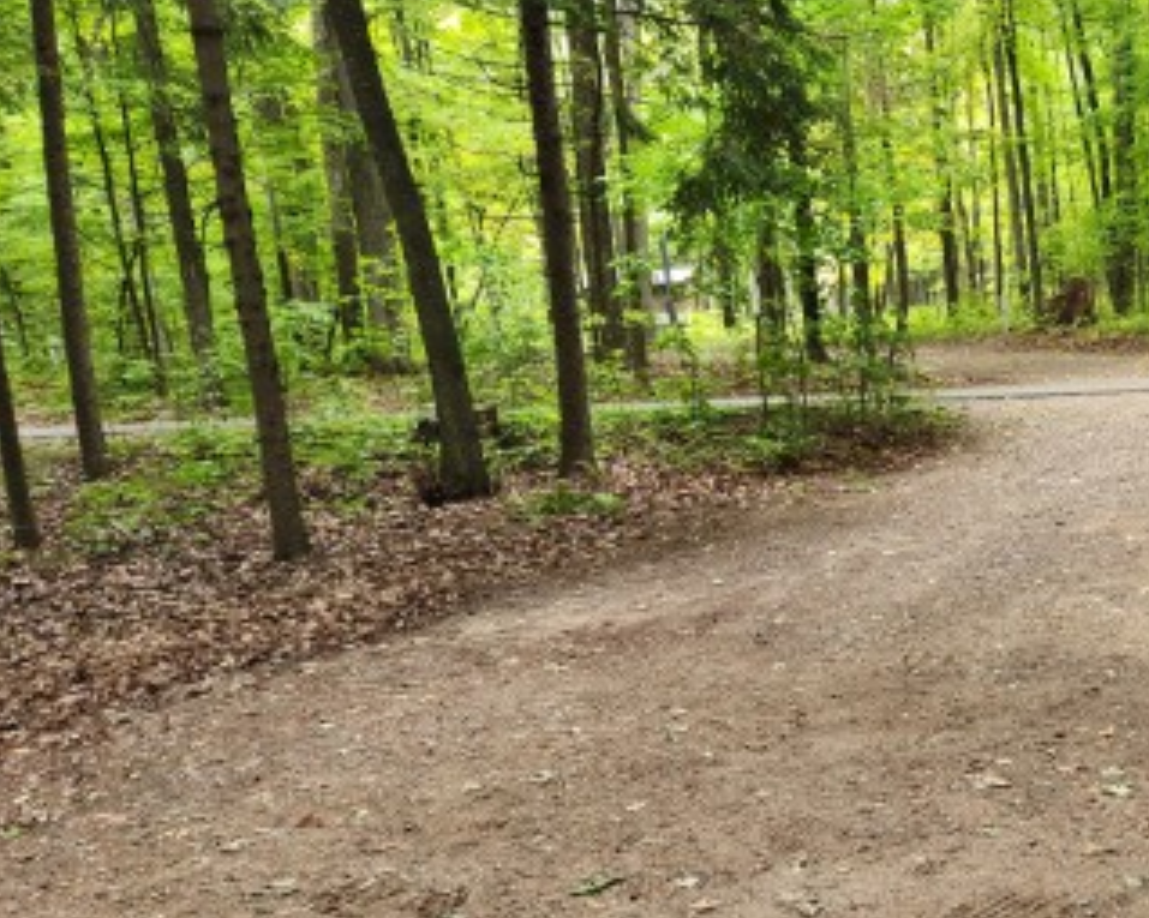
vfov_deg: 33.1
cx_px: 1117
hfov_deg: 37.3
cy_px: 608
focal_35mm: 45
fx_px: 1530
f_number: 1.8
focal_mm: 5.4
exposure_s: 1/120
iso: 160
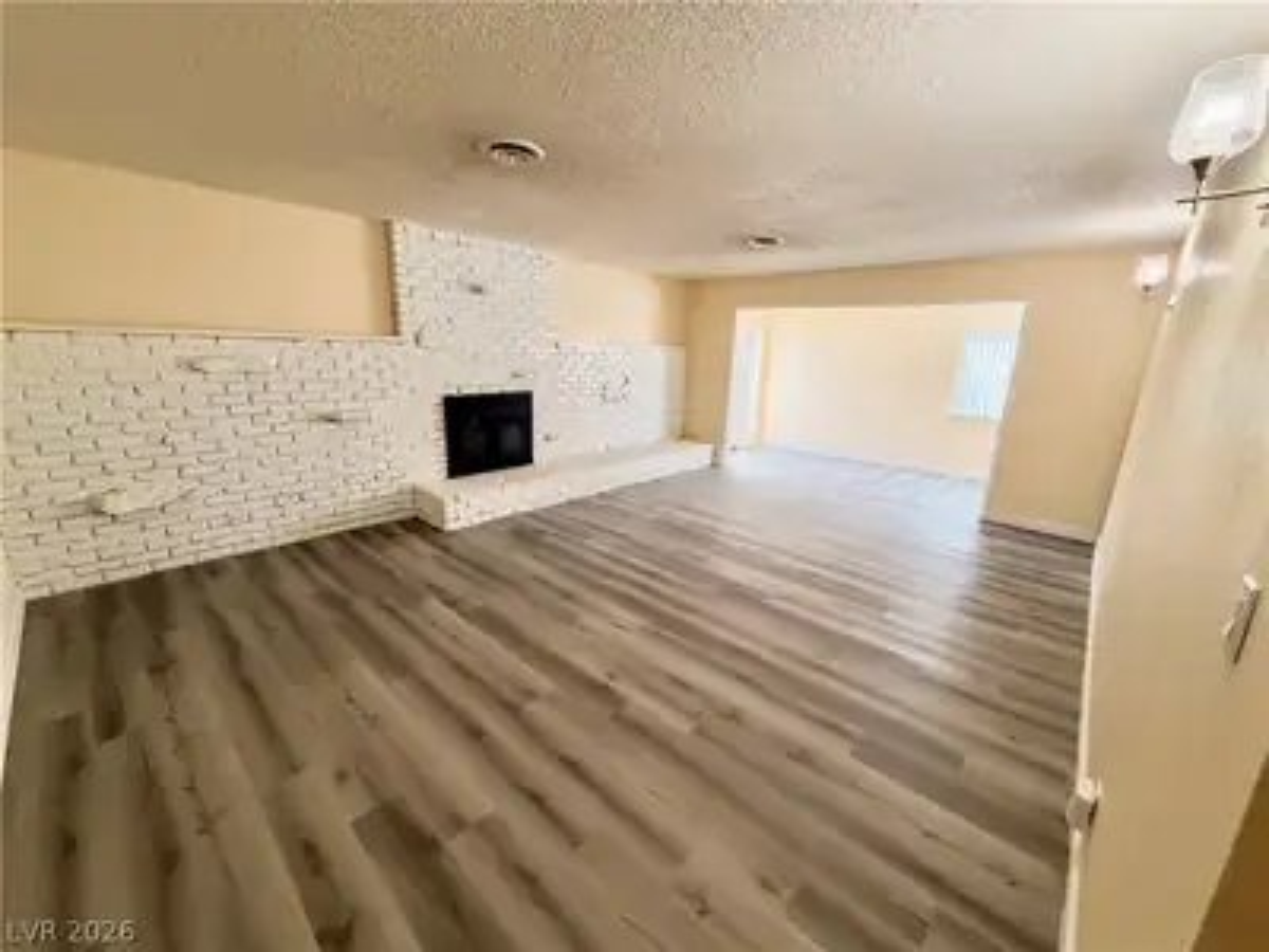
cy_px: 476
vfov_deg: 85.7
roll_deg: -1.5
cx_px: 634
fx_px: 513
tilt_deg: -14.1
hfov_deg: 102.1
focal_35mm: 14
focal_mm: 2.22
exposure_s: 1/60
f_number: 2.2
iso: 320
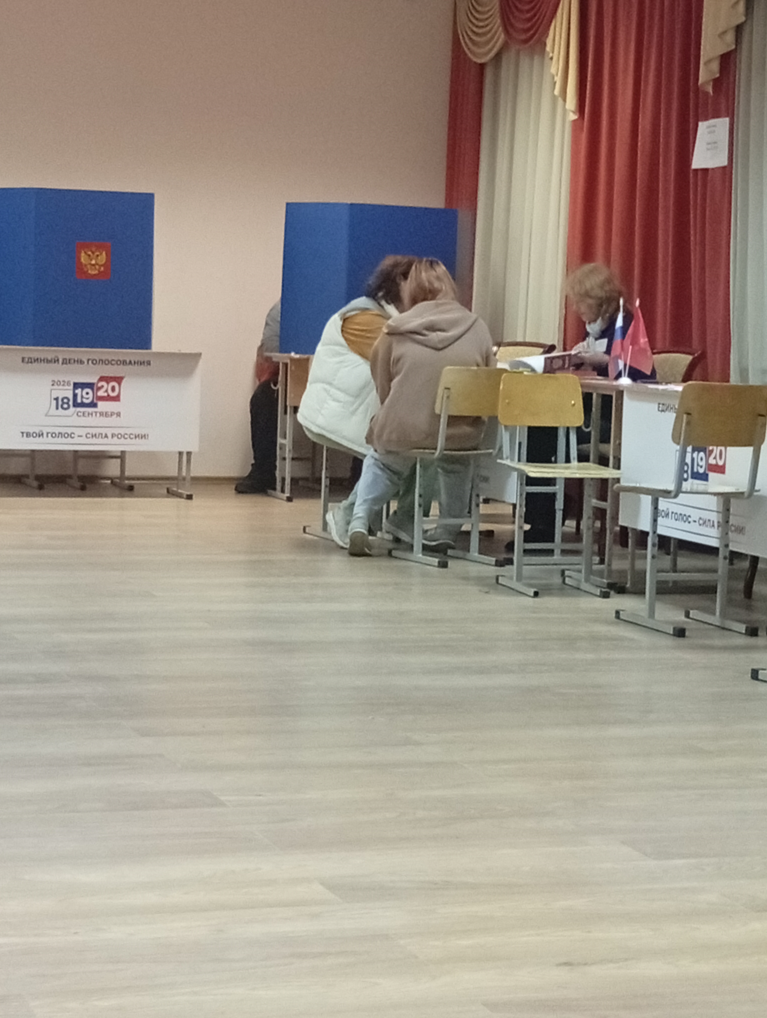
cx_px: 384
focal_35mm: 76
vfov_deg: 25.6
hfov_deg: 19.4
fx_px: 2240
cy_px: 509
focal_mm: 3.84
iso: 520
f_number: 1.8
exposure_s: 1/33.3
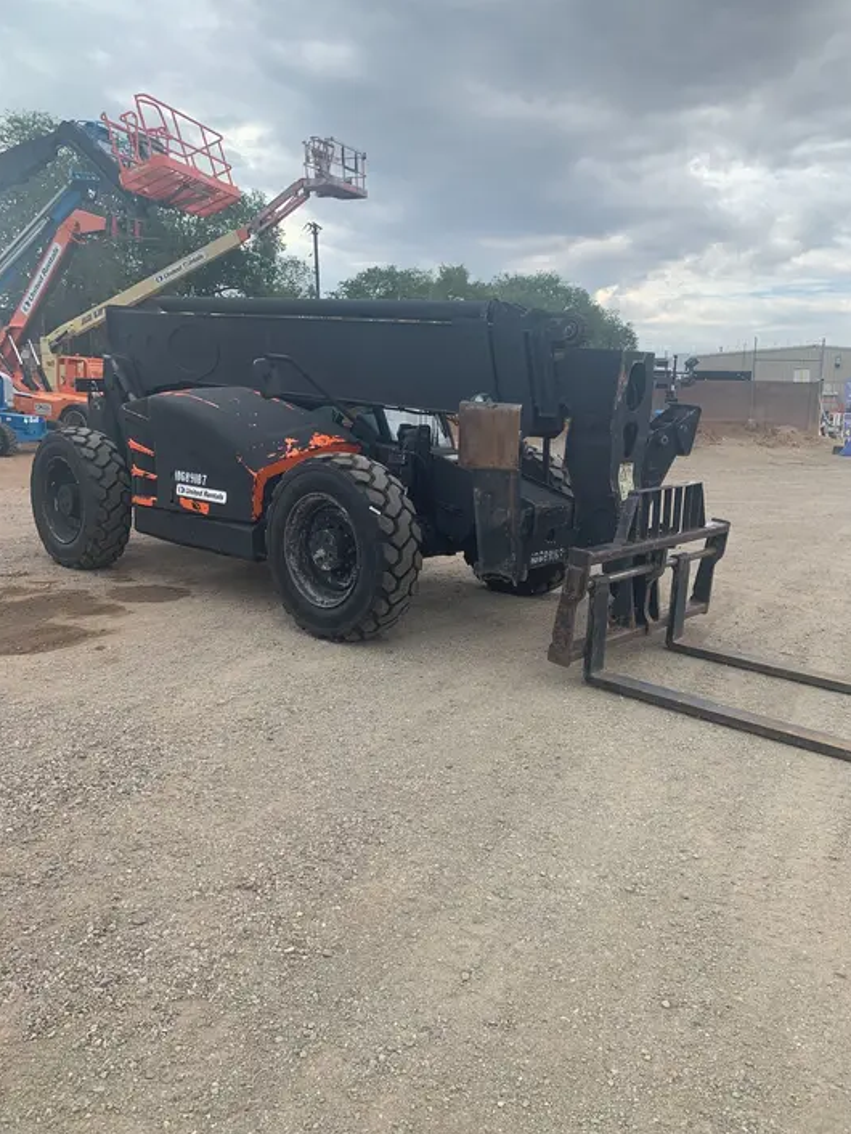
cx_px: 438
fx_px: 884
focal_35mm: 27
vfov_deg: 65.3
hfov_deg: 51.4
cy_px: 587
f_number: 1.8
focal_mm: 4.25
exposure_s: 1/683
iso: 25
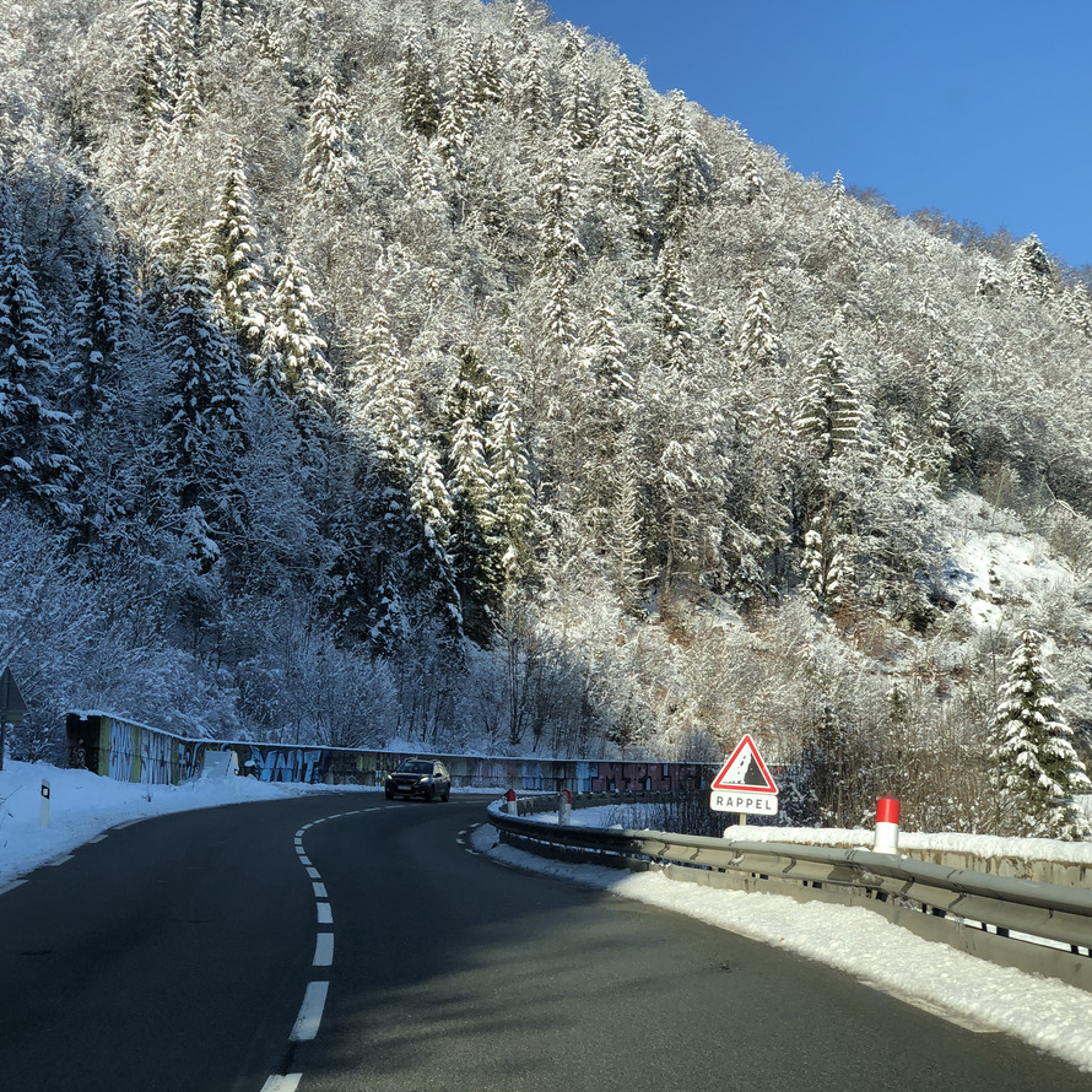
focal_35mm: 62
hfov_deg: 27.7
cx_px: 445
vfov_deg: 27.7
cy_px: 541
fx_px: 2213
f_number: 2.4
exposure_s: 1/706
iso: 16
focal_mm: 6
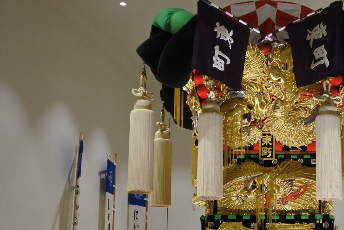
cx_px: 283
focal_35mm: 68
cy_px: 170
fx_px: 650
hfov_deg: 28.9
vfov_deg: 19.9
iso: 1000
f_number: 4.2
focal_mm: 15.3
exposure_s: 1/60
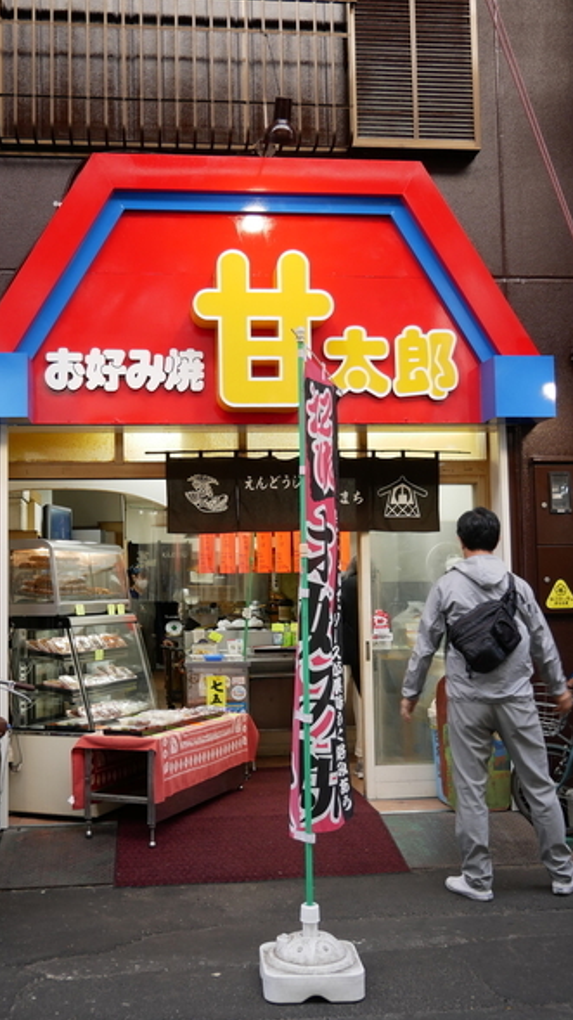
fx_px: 1081
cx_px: 252
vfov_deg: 50.5
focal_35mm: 40
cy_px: 507
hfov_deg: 29.7
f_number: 3.9
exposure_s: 1/60
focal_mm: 18
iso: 400
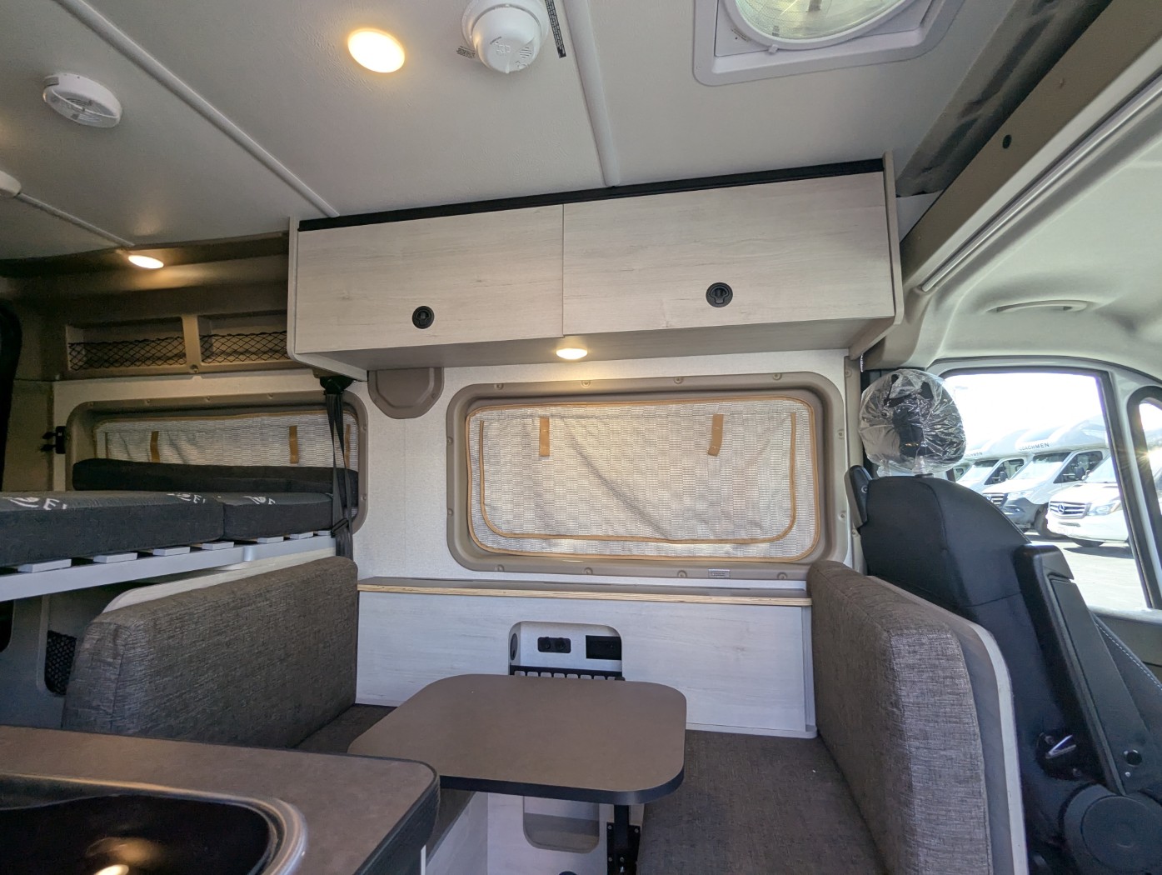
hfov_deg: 94.4
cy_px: 438
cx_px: 581
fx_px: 538
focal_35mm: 16
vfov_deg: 78.2
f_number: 2.2
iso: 82
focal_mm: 2.35
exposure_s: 1/195
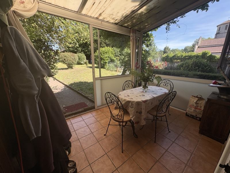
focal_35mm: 14
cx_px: 115
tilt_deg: -15.0
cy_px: 86
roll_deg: +1.2
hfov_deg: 102.1
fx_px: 93
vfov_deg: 85.7
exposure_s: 1/482
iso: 40
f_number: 2.2
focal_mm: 2.22
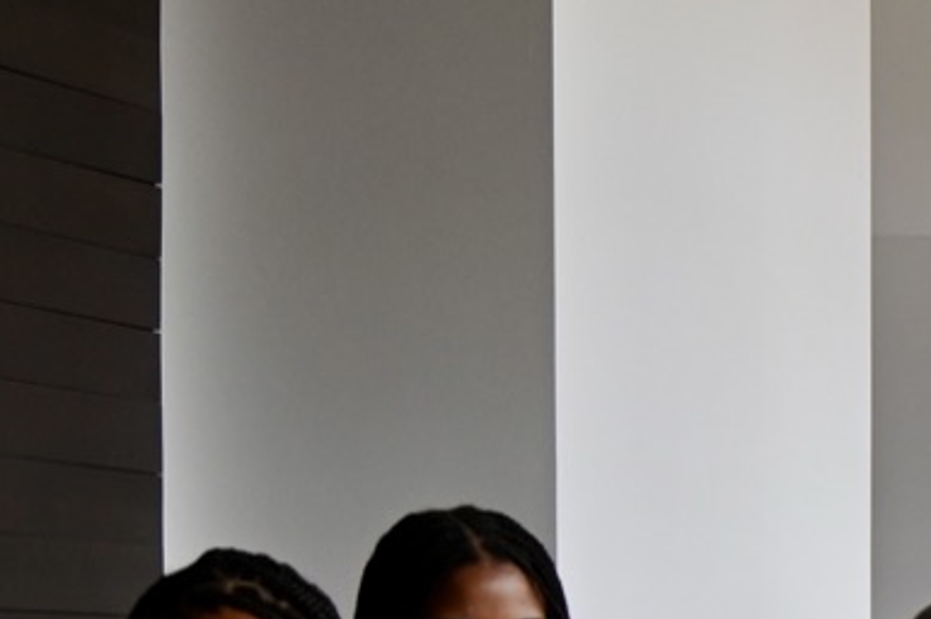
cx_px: 1794
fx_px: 6718
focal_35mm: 260
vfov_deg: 5.2
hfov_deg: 7.6
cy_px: 1052
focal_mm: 50
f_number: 4.5
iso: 400
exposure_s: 1/200
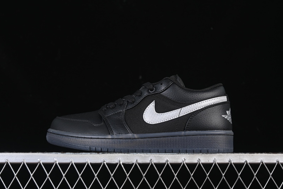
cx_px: 142
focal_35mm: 75
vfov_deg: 18.2
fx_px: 590
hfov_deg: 27.0
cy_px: 94
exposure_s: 1/50
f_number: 6.3
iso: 160
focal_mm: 50
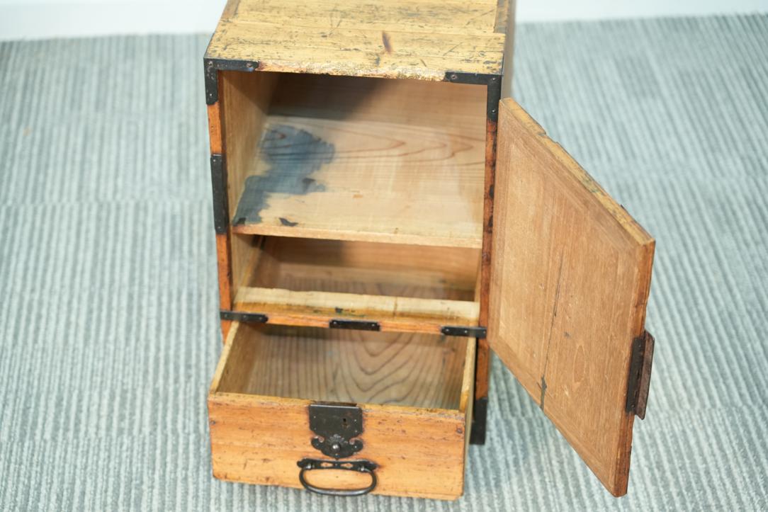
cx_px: 384
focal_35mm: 79
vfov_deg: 17.3
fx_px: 1685
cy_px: 256
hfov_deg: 25.7
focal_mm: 79
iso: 2500
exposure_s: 1/80
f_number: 4
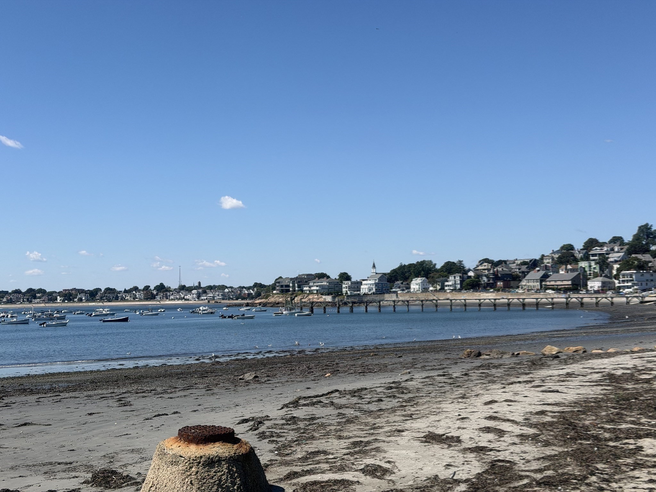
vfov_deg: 30.3
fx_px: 910
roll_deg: +1.8
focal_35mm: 48
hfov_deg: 39.7
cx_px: 328
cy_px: 246
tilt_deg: +2.6
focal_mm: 6.76
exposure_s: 1/6536
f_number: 1.78
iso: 64
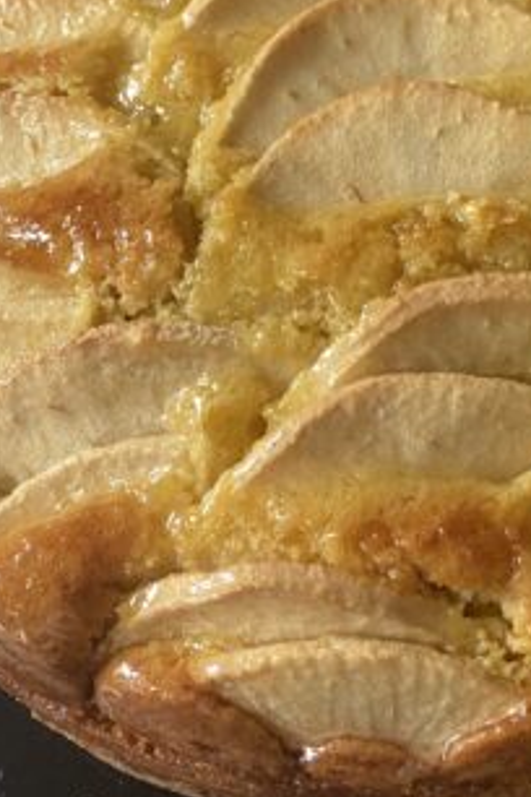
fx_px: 1305
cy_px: 289
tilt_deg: -58.4
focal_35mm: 59
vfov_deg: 33.7
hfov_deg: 23.0
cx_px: 311
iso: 320
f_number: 1.8
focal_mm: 4.25
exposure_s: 1/60
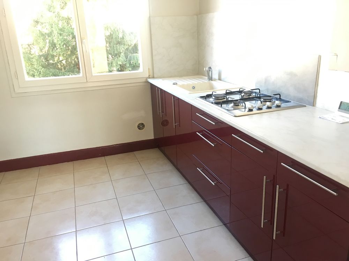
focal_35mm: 29
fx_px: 292
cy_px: 130
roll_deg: +3.1
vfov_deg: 48.2
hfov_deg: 61.7
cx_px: 174
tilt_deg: -18.4
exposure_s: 1/33
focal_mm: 4.15
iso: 100
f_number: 2.2
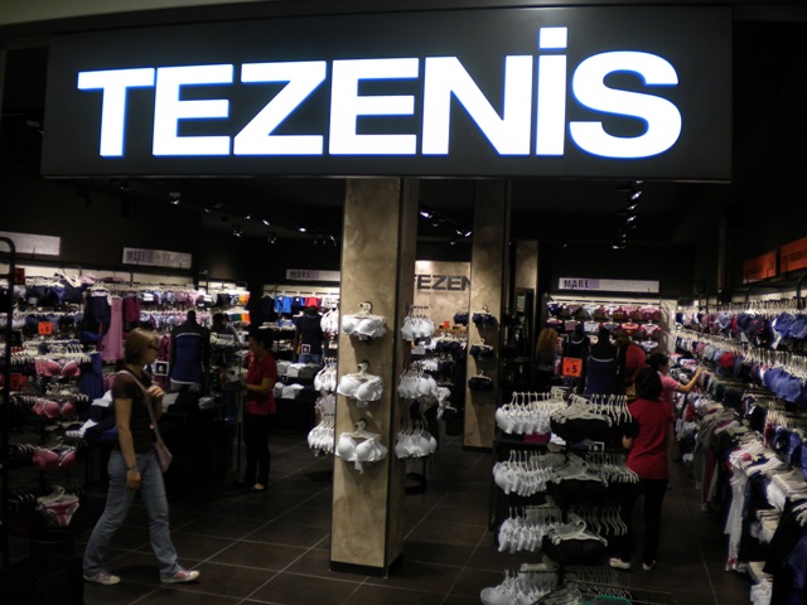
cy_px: 302
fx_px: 816
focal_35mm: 35
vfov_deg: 40.7
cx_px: 404
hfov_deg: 52.6
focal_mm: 6.3
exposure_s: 1/69
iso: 122
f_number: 3.1
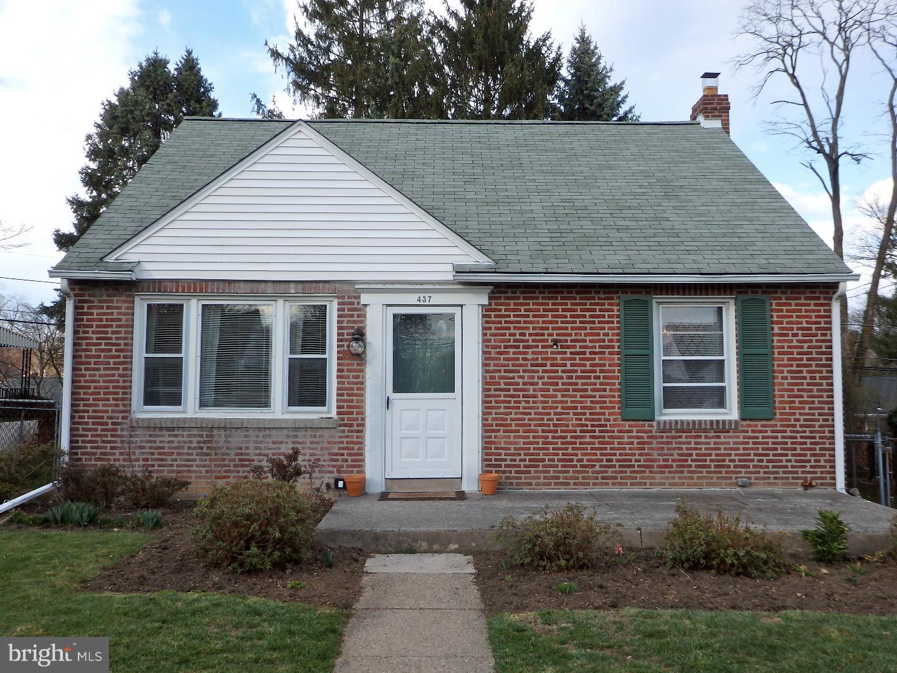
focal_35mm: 30
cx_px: 448
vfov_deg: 46.8
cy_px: 336
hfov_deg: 60.0
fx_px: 777
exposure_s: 1/640
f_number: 3.3
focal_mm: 5.5
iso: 125
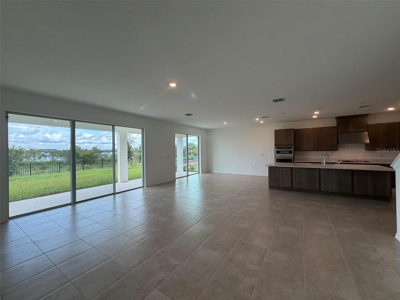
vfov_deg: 85.7
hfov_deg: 102.1
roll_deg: +1.2
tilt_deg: -1.0
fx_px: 162
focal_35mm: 14
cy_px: 150
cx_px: 200
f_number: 2.2
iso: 64
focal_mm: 2.22
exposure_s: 1/120
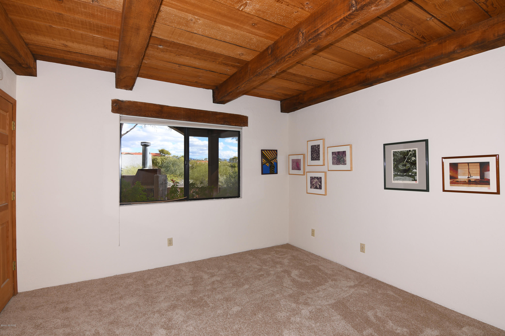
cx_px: 252
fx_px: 224
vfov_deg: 73.7
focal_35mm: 16
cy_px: 168
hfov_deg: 96.7
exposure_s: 1/200
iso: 160
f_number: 10
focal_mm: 11
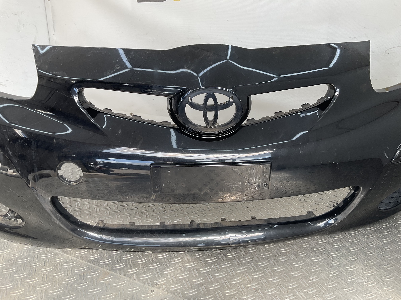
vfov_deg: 48.2
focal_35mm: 29
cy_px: 150
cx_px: 200
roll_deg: -0.3
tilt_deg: -23.5
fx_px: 336
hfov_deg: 61.7
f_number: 1.8
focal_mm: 3
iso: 16
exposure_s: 1/197
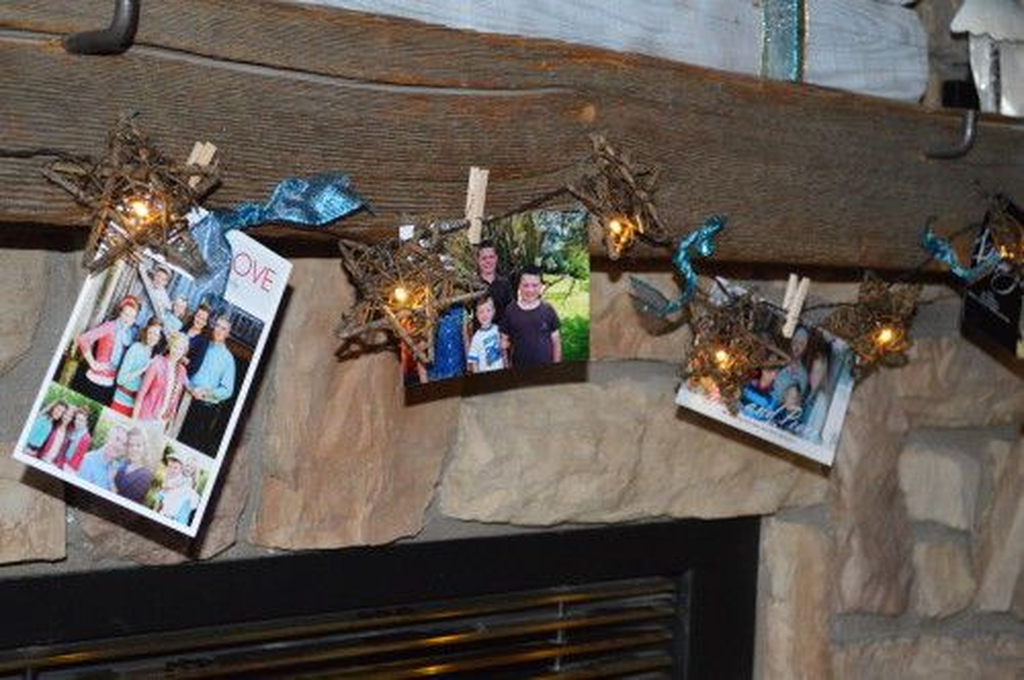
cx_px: 512
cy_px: 340
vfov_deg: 20.6
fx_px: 1875
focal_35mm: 66
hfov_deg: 30.5
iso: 3200
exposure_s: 1/60
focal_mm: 44
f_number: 5.3
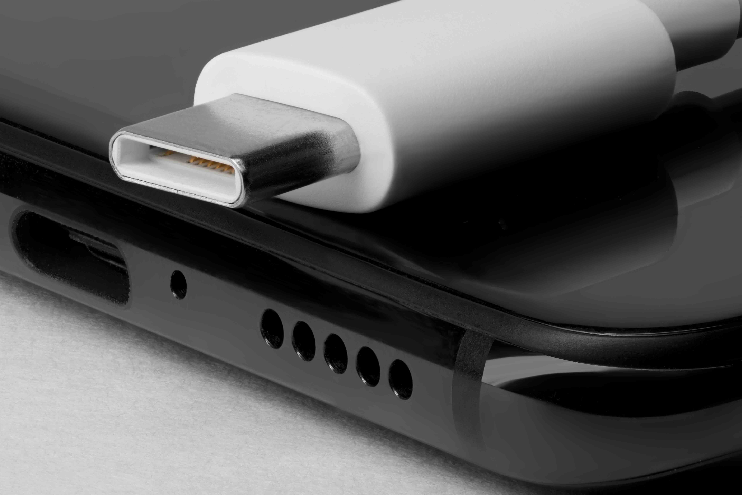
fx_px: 2783
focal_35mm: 135
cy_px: 234
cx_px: 318
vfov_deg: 10.2
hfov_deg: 15.2
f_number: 8
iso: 200
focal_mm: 90
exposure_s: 1/100
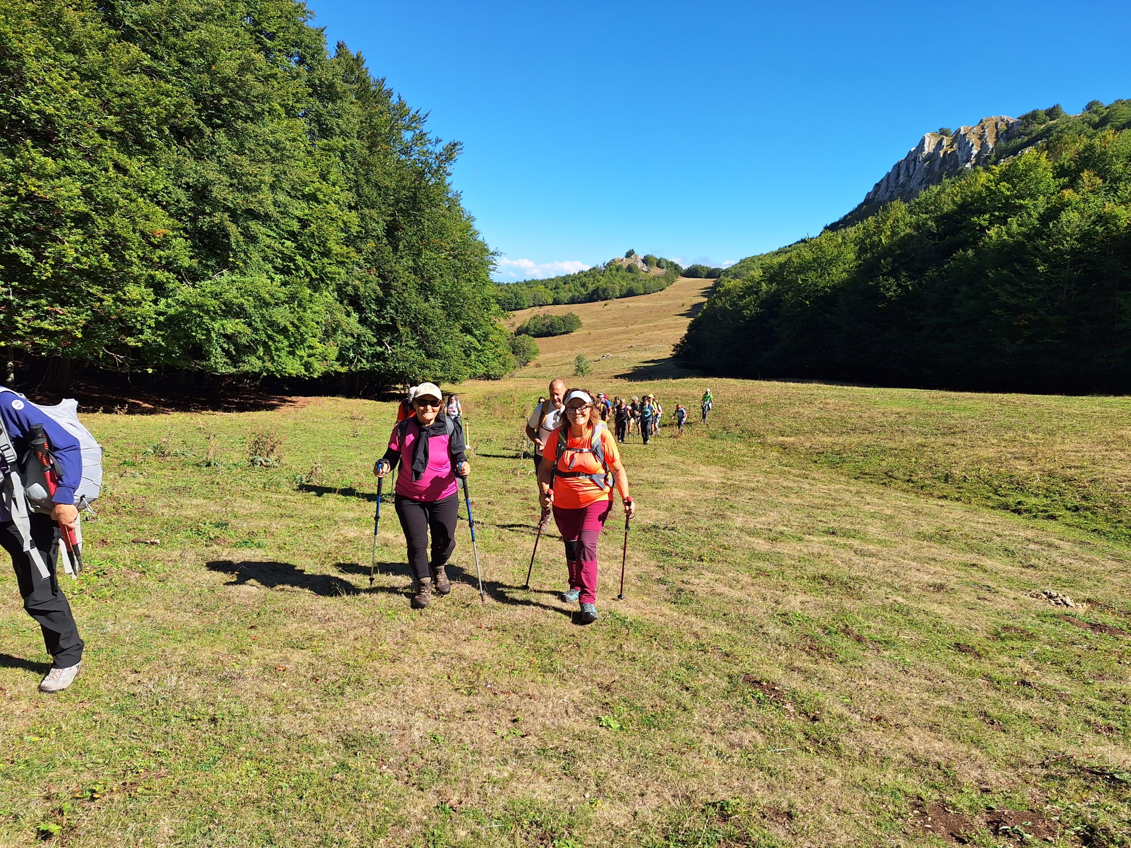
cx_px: 566
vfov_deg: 58.9
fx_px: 751
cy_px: 424
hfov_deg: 73.9
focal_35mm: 23
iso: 40
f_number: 1.8
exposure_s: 1/2227
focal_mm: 5.54
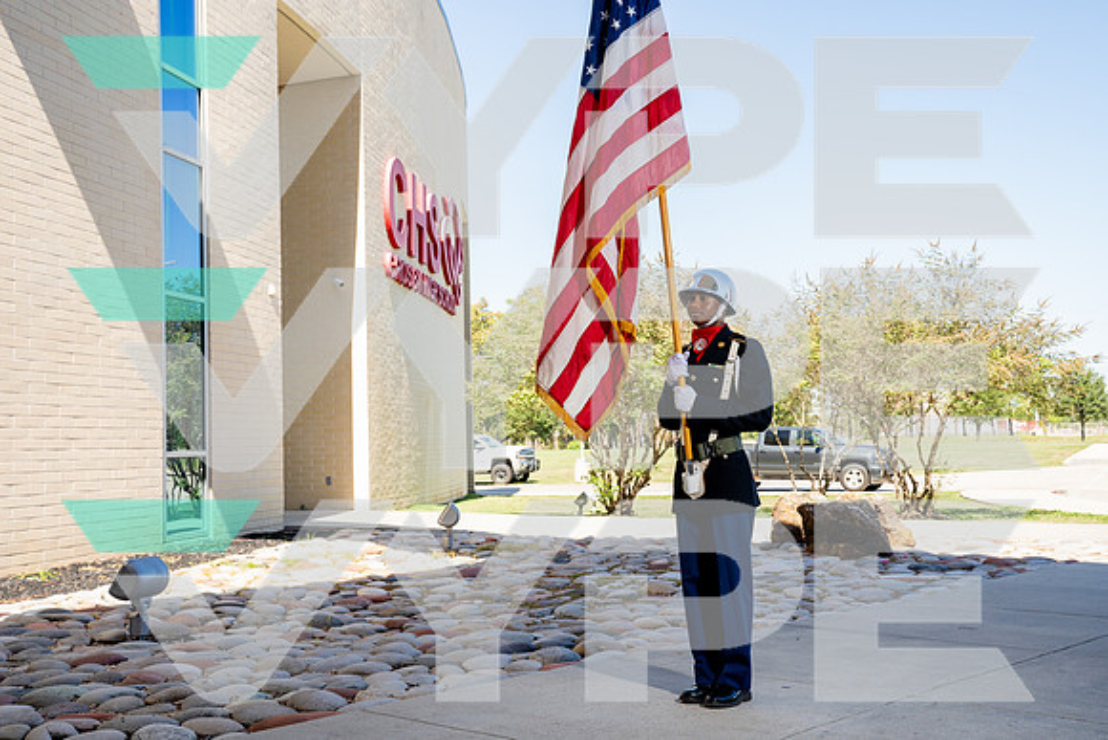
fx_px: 1231
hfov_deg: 48.4
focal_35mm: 40
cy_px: 370
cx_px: 554
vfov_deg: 33.4
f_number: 8
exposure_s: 1/125
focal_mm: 40
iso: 200
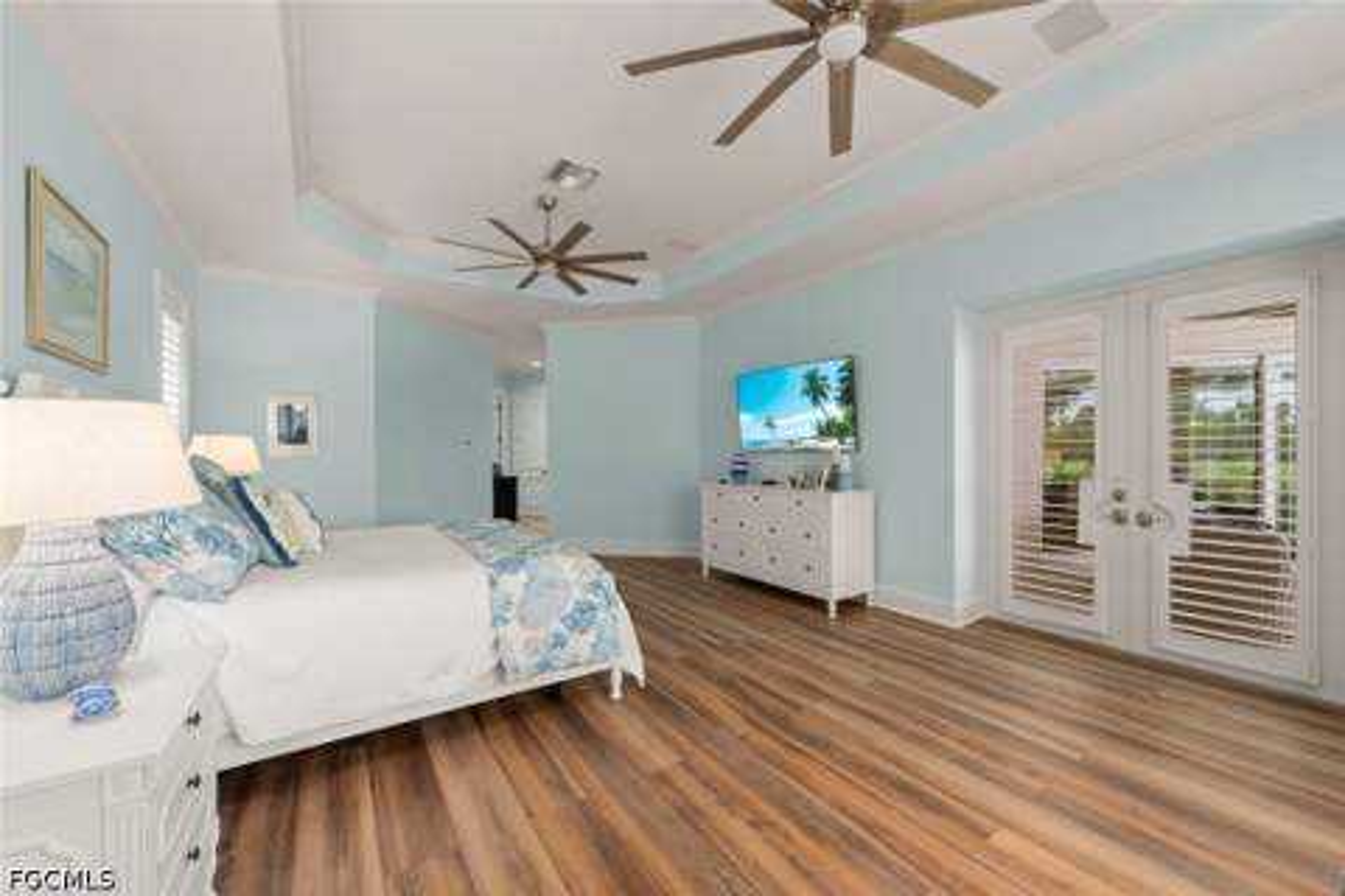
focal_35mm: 14
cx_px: 672
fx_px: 523
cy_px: 448
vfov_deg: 81.2
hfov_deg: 104.3
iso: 400
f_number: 11
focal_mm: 14
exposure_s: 1/3
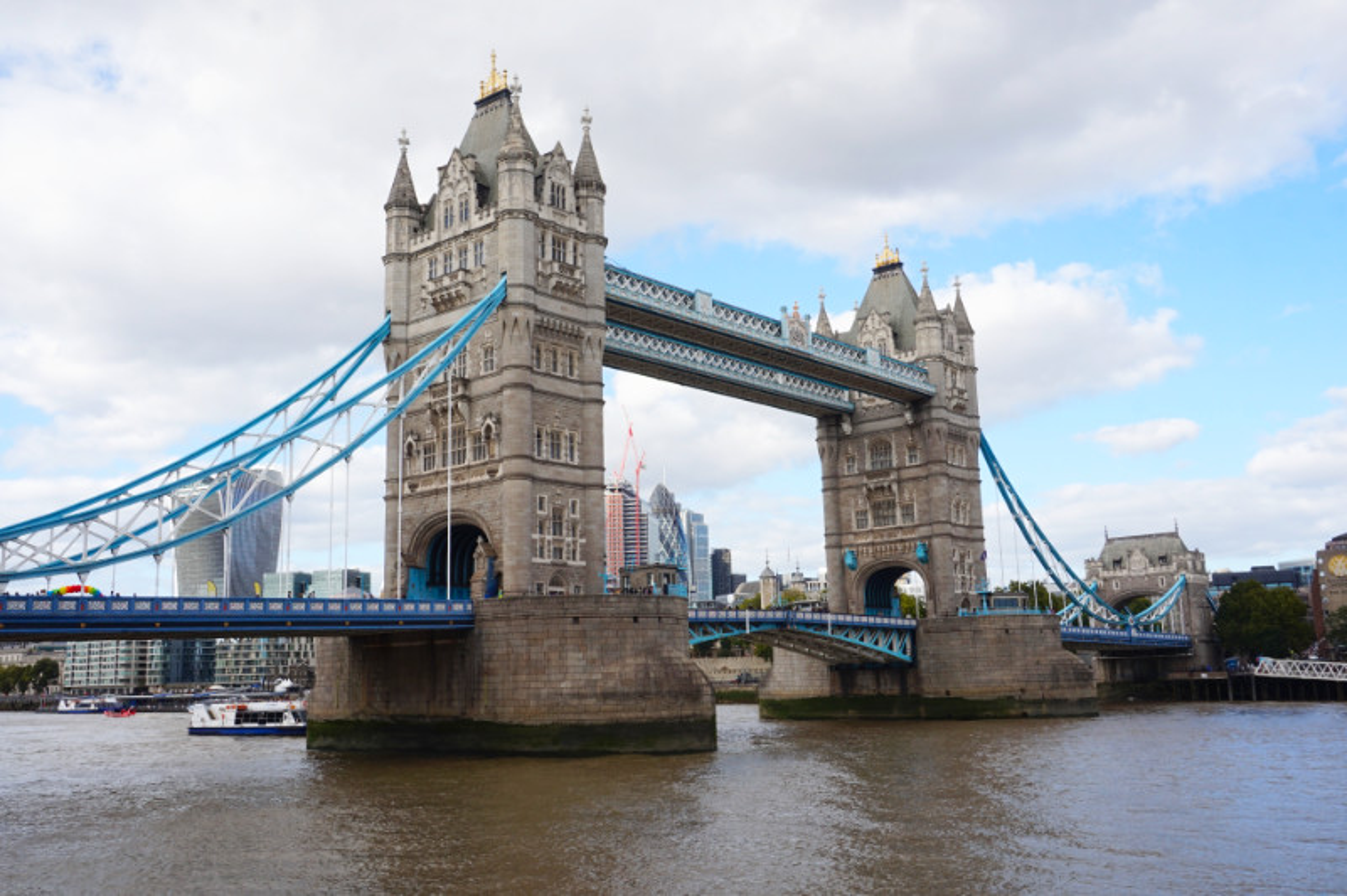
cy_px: 448
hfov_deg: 57.3
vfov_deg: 39.9
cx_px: 674
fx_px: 1234
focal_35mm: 33
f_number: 11
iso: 100
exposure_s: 1/80
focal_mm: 22
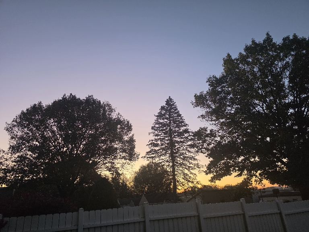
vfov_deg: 58.9
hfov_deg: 73.9
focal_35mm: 23
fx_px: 205
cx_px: 154
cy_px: 116
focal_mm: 6.5
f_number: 1.4
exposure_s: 1/120
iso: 320
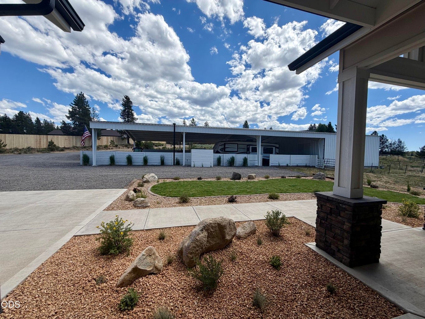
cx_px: 212
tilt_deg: -1.1
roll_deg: -0.9
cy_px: 160
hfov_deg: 102.1
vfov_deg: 85.7
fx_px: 172
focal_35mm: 14
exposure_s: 1/1050
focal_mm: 2.22
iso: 20
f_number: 2.2
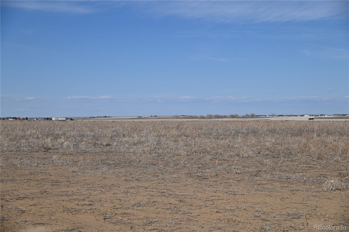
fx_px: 726
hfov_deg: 27.0
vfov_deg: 18.1
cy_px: 116
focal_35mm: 75
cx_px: 174
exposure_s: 1/800
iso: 100
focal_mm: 75
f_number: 7.1
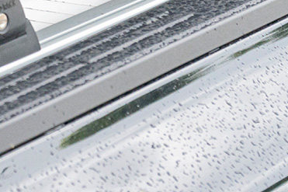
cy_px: -100
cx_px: -214
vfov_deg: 7.9
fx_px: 1359
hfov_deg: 11.3
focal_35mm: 170
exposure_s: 1/160
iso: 1000
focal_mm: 35
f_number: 4
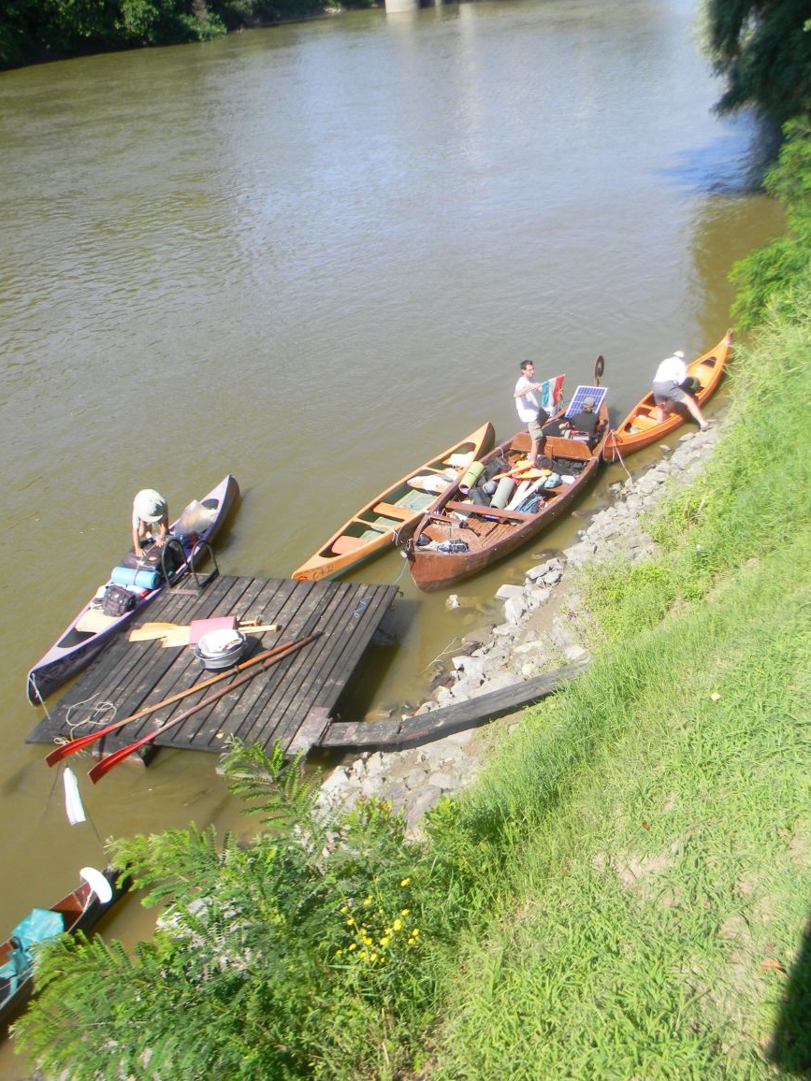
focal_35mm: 31
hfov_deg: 45.4
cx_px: 431
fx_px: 968
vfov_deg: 58.2
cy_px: 596
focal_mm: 5
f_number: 3.5
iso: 80
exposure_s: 1/543
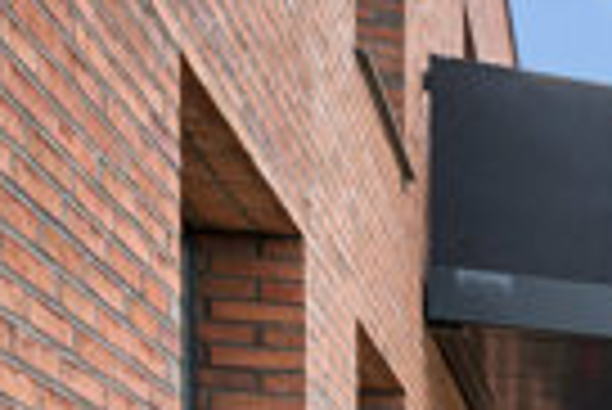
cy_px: 714
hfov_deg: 15.3
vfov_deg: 14.0
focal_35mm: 88
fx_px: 1498
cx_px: 1400
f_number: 10
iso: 250
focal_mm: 15
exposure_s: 1/160
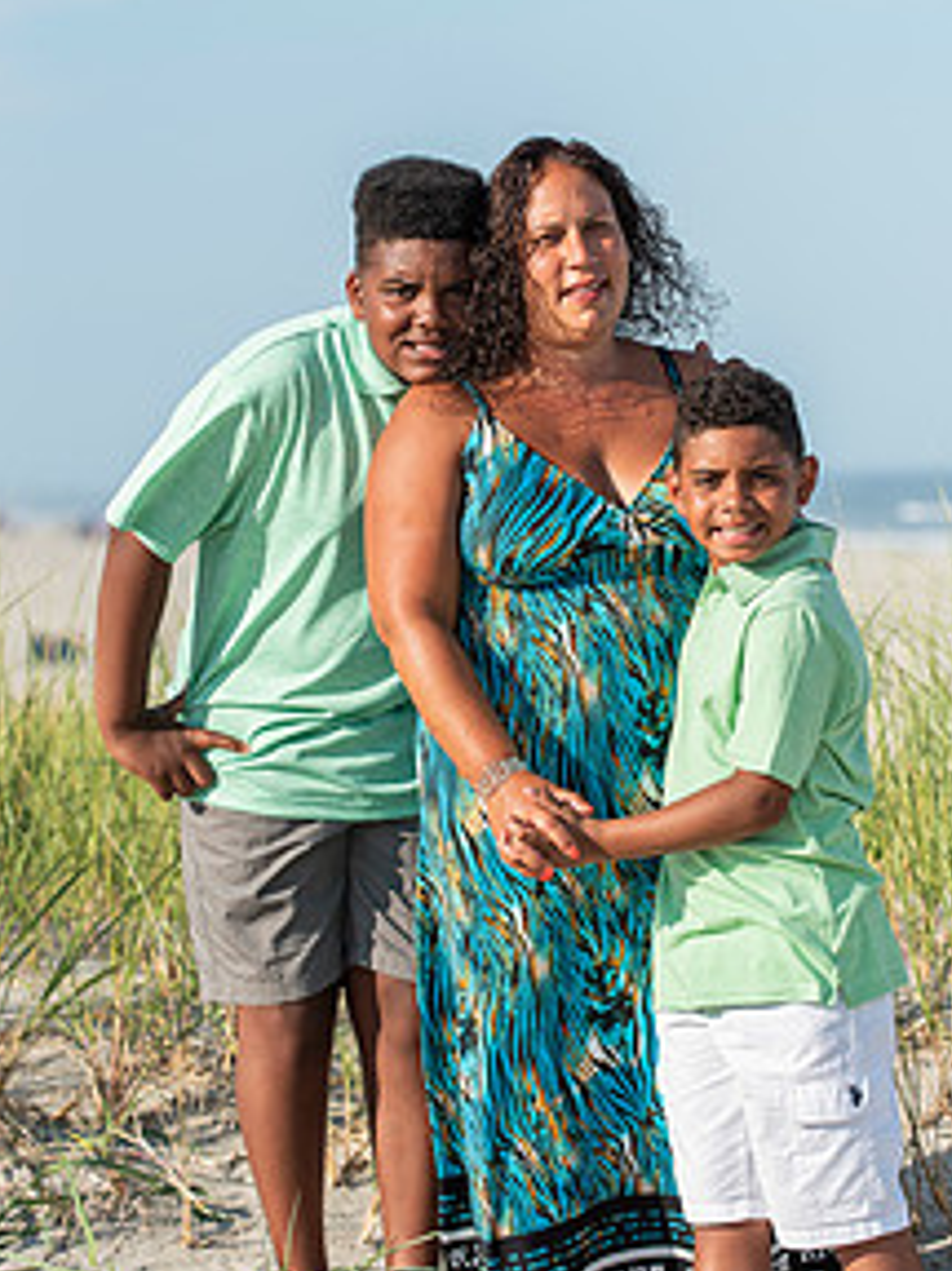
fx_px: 6092
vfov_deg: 11.9
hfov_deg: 8.9
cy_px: 598
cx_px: 558
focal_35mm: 166
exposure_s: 1/2500
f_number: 4
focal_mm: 110
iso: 250
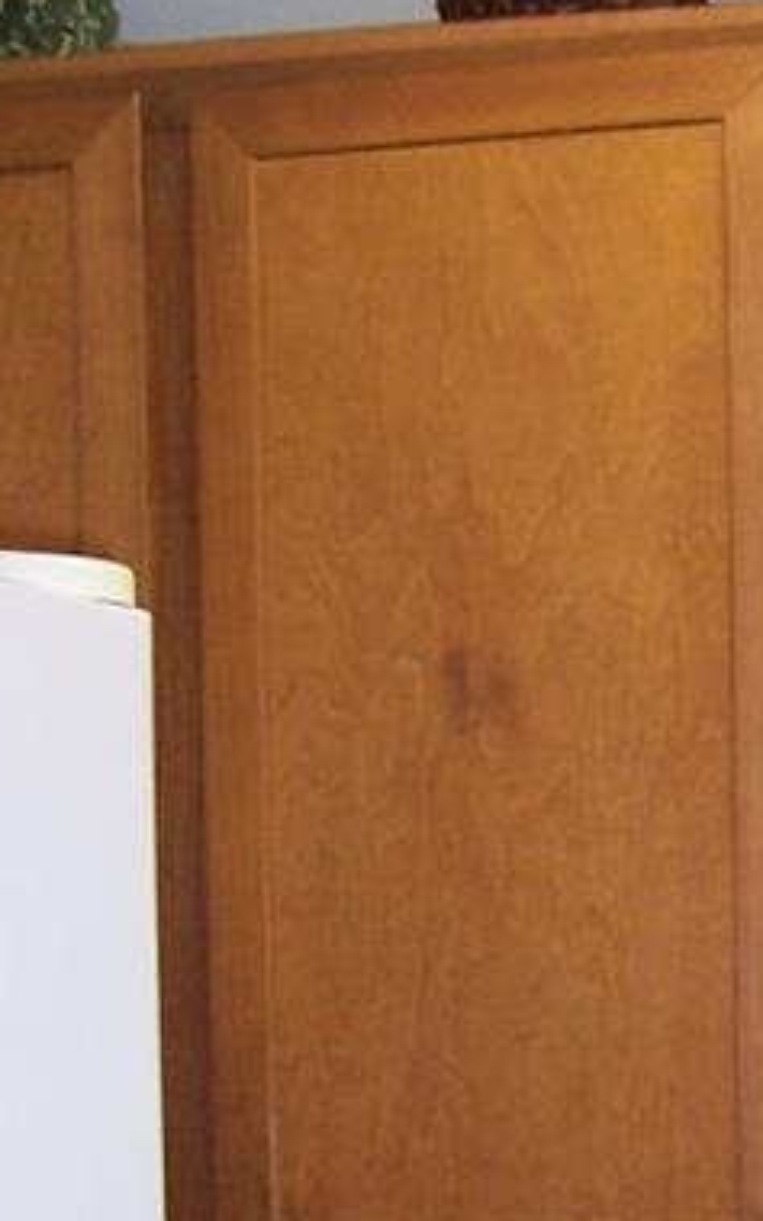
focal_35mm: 114
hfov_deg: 10.8
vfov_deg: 17.7
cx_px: 1346
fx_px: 3791
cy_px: 1334
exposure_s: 1/60
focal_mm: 5.6
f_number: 2.7
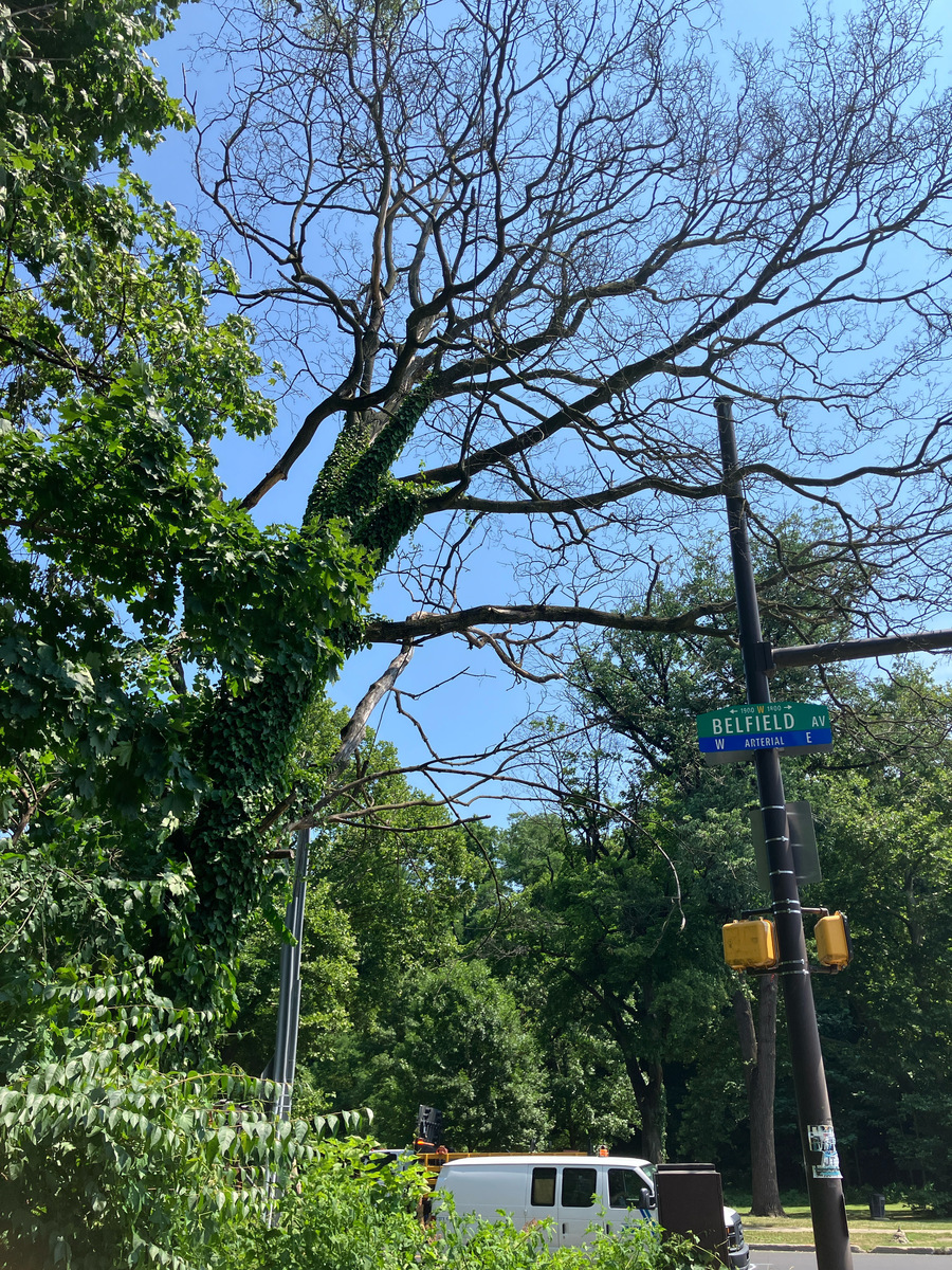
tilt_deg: +27.5
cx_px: 476
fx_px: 1027
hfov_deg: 49.7
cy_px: 635
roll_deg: -0.9
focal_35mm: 28
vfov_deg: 63.4
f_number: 1.8
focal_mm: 3.99
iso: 32
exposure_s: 1/1621
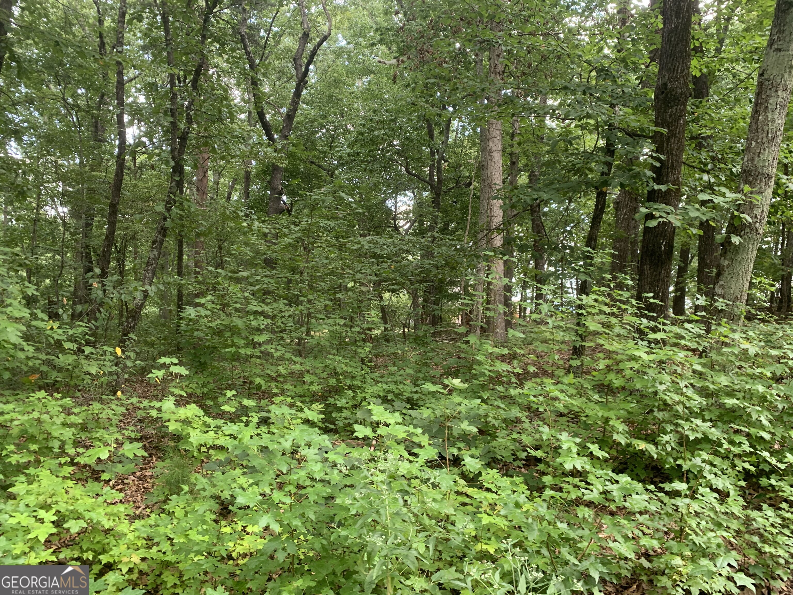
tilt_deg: +0.7
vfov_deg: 53.1
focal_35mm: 26
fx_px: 596
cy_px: 298
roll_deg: -5.9
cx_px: 396
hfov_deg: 67.3
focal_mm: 4.25
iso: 64
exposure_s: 1/121
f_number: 1.8
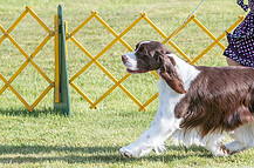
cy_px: -24
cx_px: 174
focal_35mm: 404
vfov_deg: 3.4
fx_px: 2840
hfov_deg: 5.1
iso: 400
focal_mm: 130
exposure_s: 1/1250
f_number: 5.6
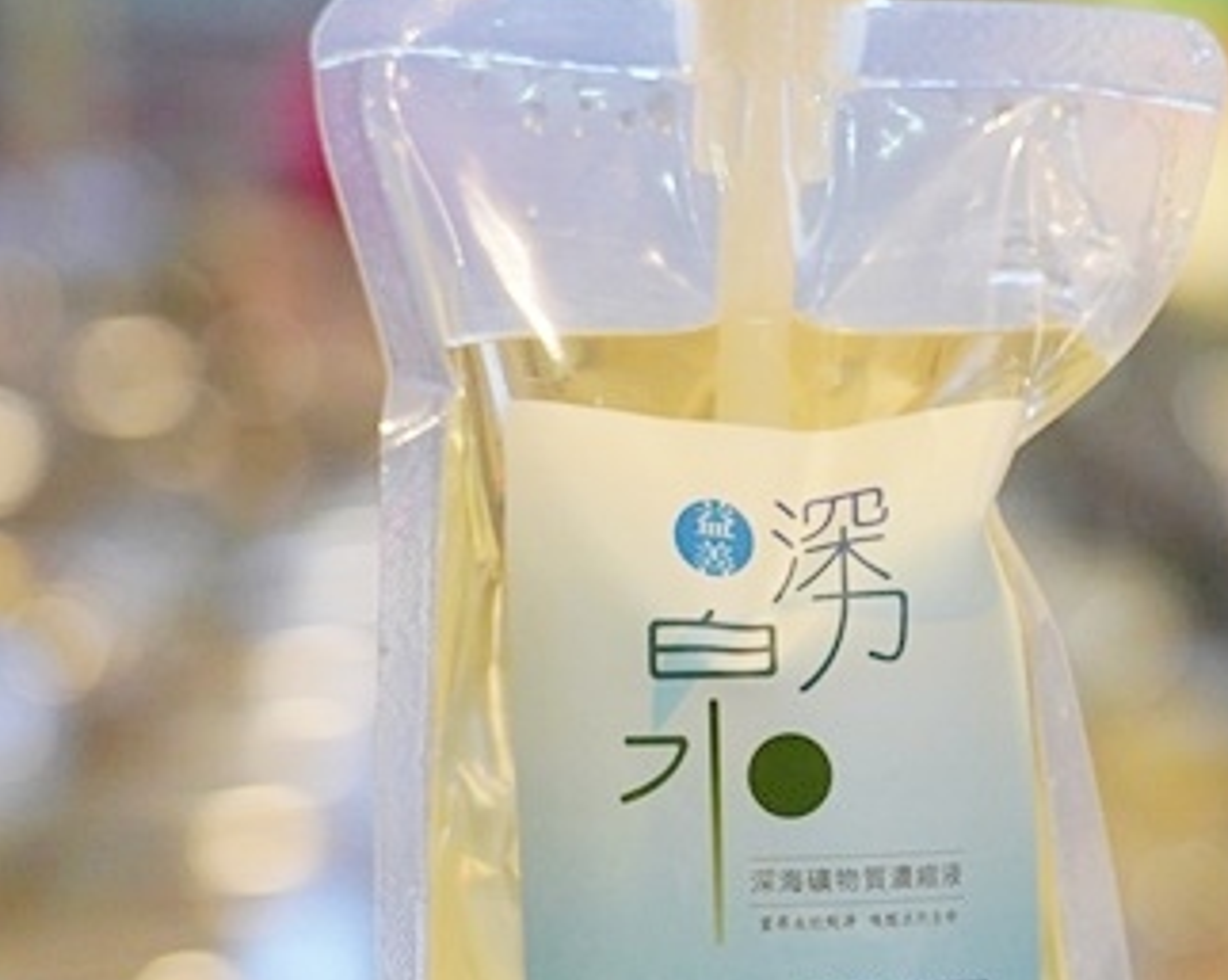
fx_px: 5338
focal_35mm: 147
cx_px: 911
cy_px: 669
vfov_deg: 10.5
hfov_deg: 13.1
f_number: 4
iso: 1600
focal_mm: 63
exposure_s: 1/160
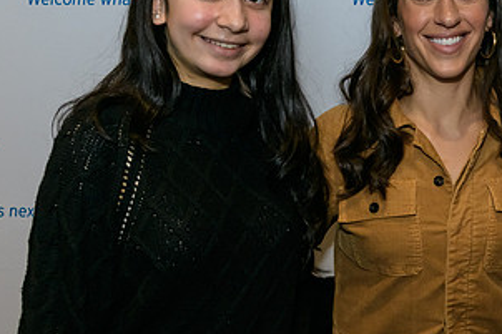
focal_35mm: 73
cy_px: 140
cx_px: 447
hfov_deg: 26.8
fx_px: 1017
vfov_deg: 18.6
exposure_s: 1/125
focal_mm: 38
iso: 1600
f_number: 5
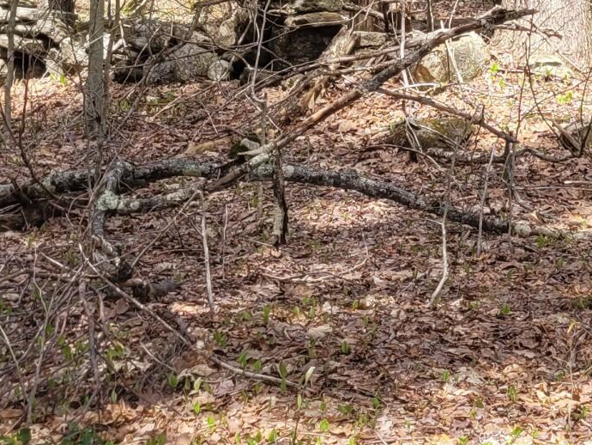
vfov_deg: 12.8
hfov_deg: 17.3
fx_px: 1933
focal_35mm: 113
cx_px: 452
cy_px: -68
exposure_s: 1/628
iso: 40
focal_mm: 5.4
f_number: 1.8
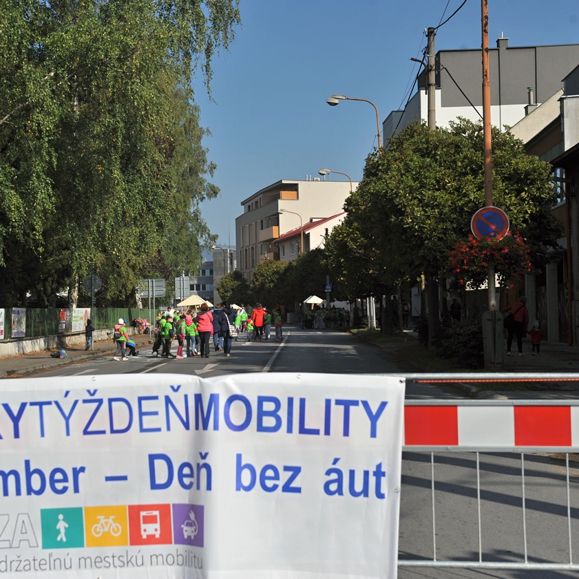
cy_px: 287
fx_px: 1173
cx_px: 225
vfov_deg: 27.7
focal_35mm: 62
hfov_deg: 27.6
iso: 250
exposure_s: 1/2000
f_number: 5.6
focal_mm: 48
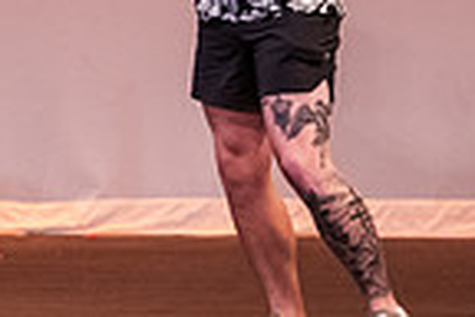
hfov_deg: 4.2
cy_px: -101
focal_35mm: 484
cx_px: -346
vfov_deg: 2.8
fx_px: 6386
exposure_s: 1/320
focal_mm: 120
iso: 4000
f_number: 3.2
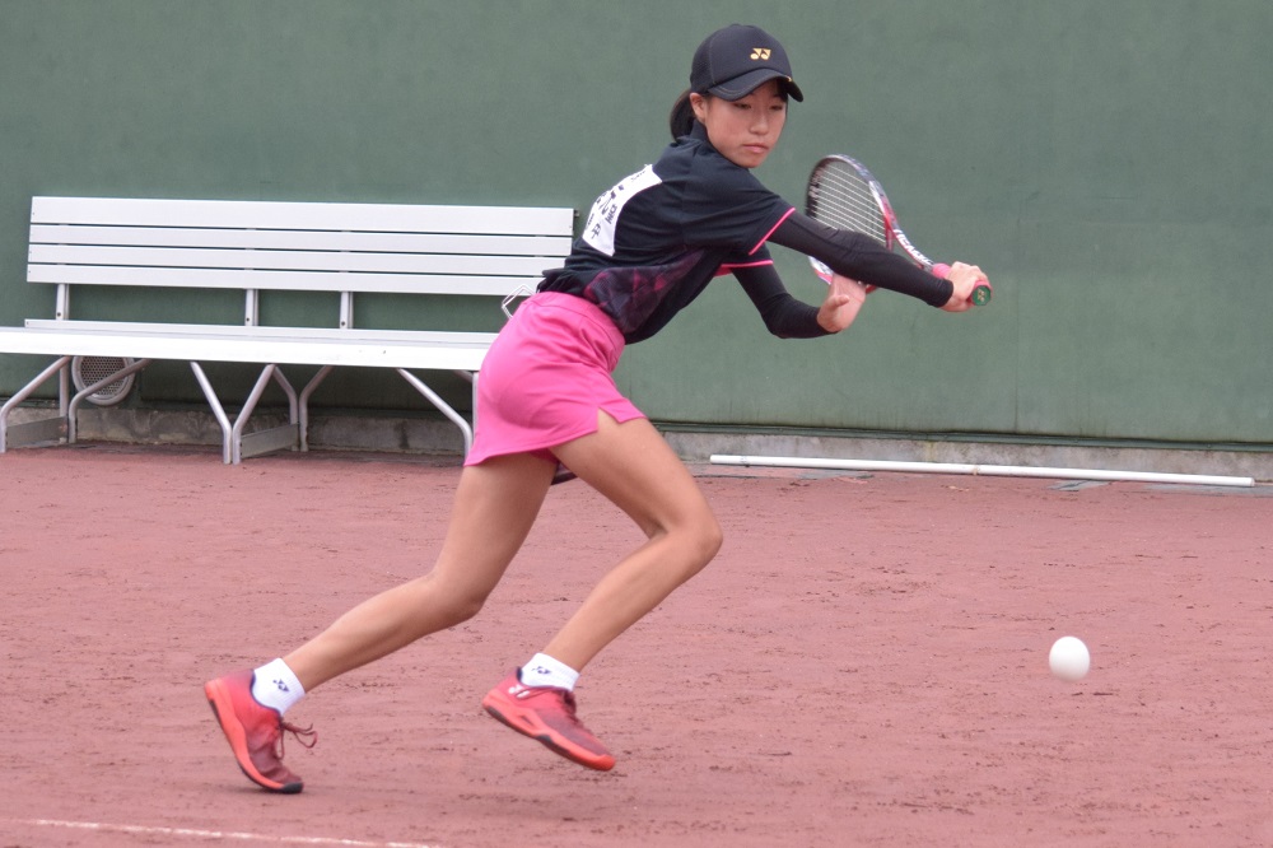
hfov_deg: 17.1
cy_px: 424
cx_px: 636
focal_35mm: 120
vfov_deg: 11.4
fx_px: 4242
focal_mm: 80
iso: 1250
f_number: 4.5
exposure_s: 1/1600
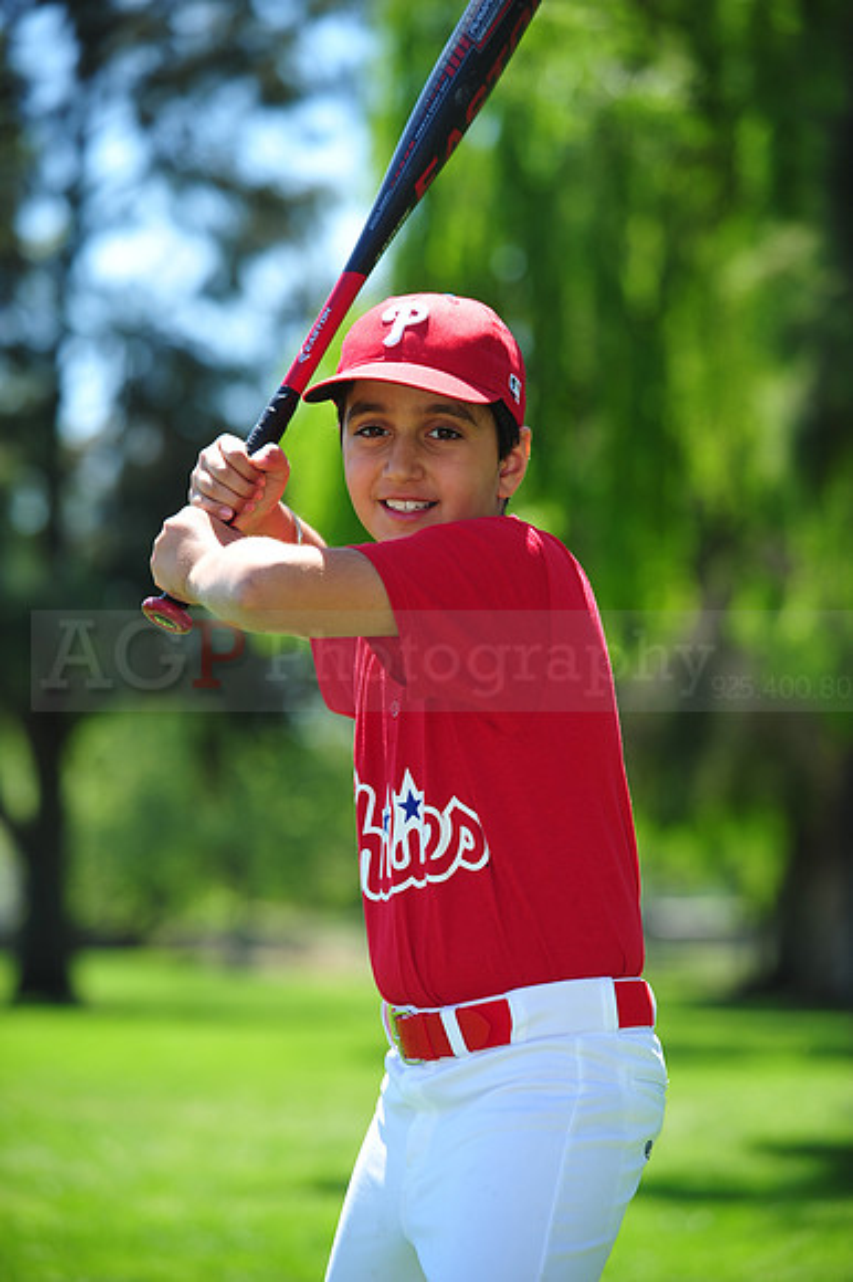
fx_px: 4270
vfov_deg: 17.1
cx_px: 426
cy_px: 641
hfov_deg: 11.4
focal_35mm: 120
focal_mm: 120
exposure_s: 1/640
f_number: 4
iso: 200
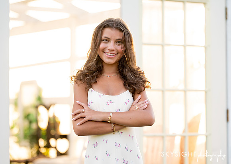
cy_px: 82
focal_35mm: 142
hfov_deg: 14.1
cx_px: 123
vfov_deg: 10.1
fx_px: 932
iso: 320
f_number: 3.2
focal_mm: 135
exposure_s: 1/400
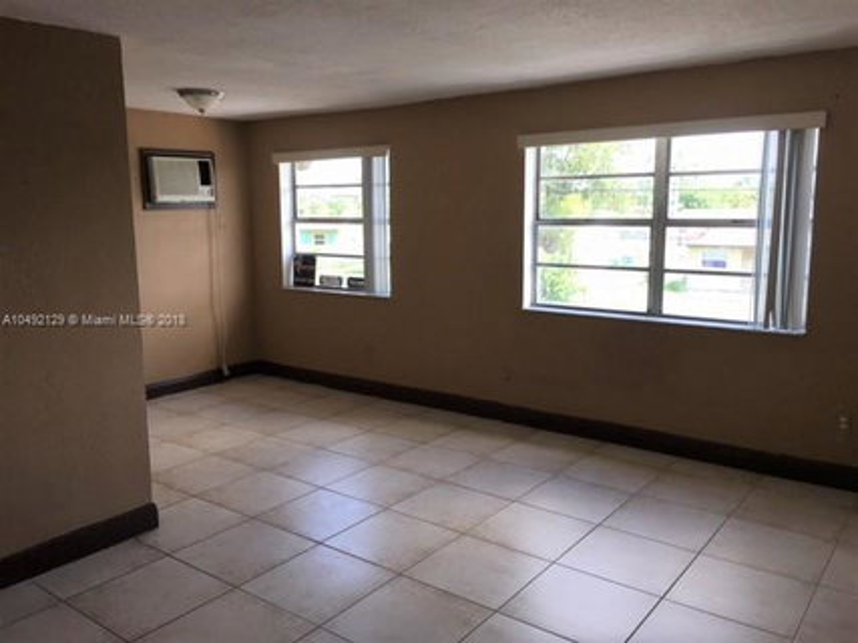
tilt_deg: -7.4
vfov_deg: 48.2
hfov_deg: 61.7
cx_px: 429
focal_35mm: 29
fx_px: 719
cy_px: 322
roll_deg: +0.2
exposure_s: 1/120
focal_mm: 4.15
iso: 32
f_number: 2.2
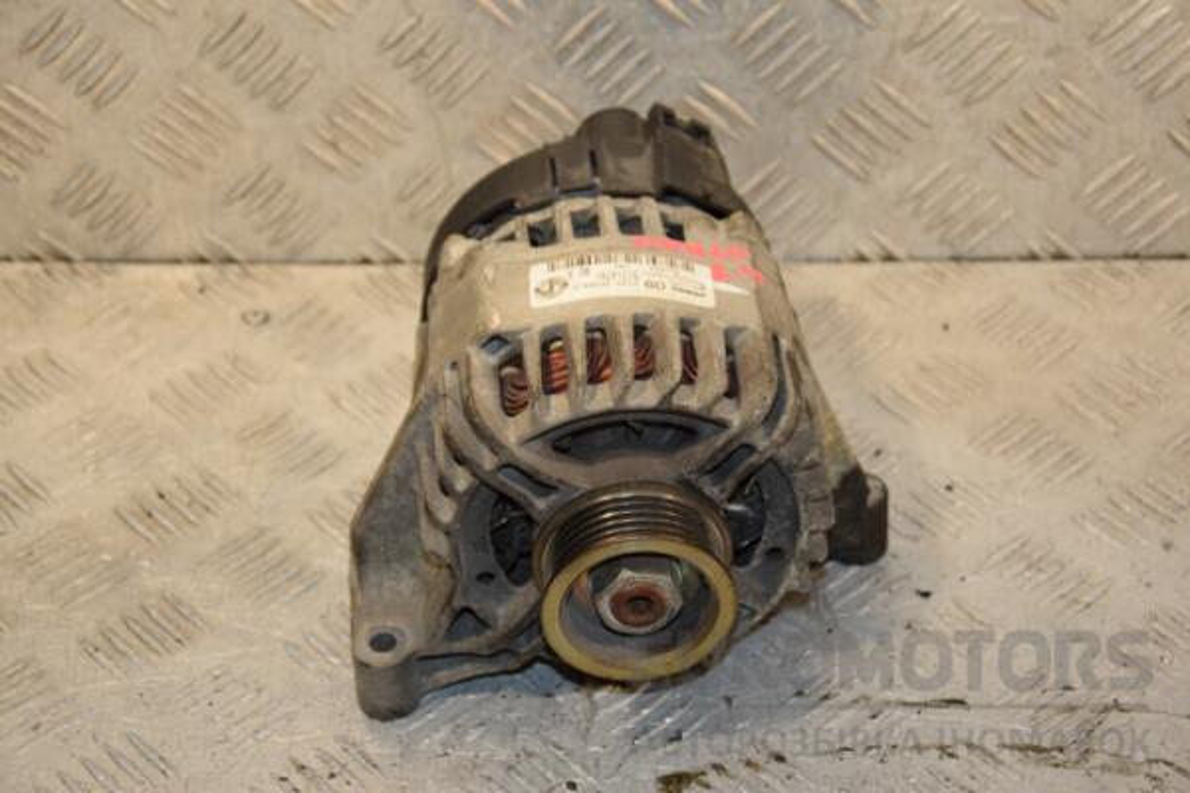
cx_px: 595
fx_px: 2876
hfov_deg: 23.4
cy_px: 396
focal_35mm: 87
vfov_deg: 15.7
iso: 800
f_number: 5.6
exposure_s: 1/200
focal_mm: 58
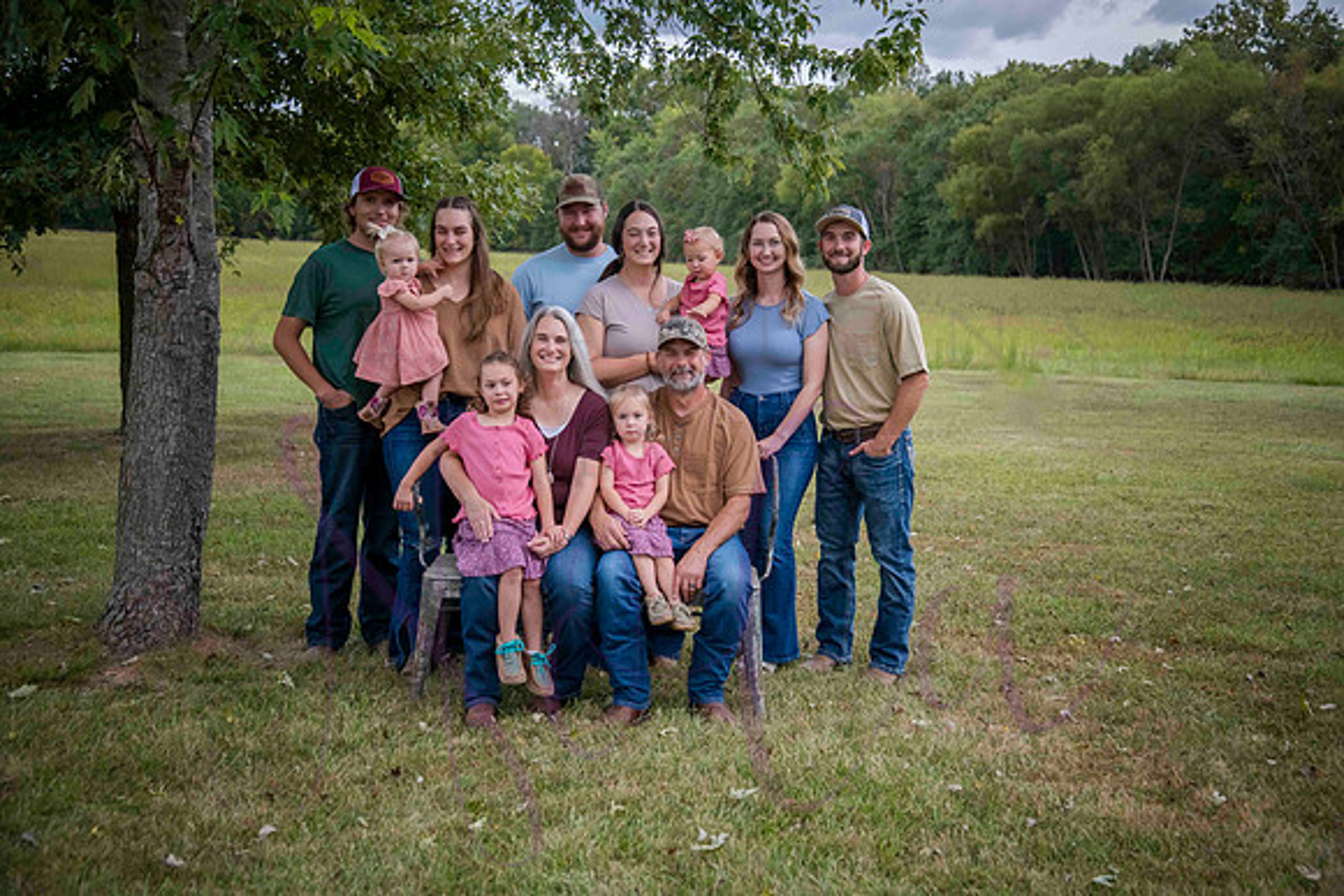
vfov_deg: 29.3
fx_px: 1718
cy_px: 448
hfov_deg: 42.7
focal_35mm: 46
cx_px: 672
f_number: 4.2
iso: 400
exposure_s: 1/640
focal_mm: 46
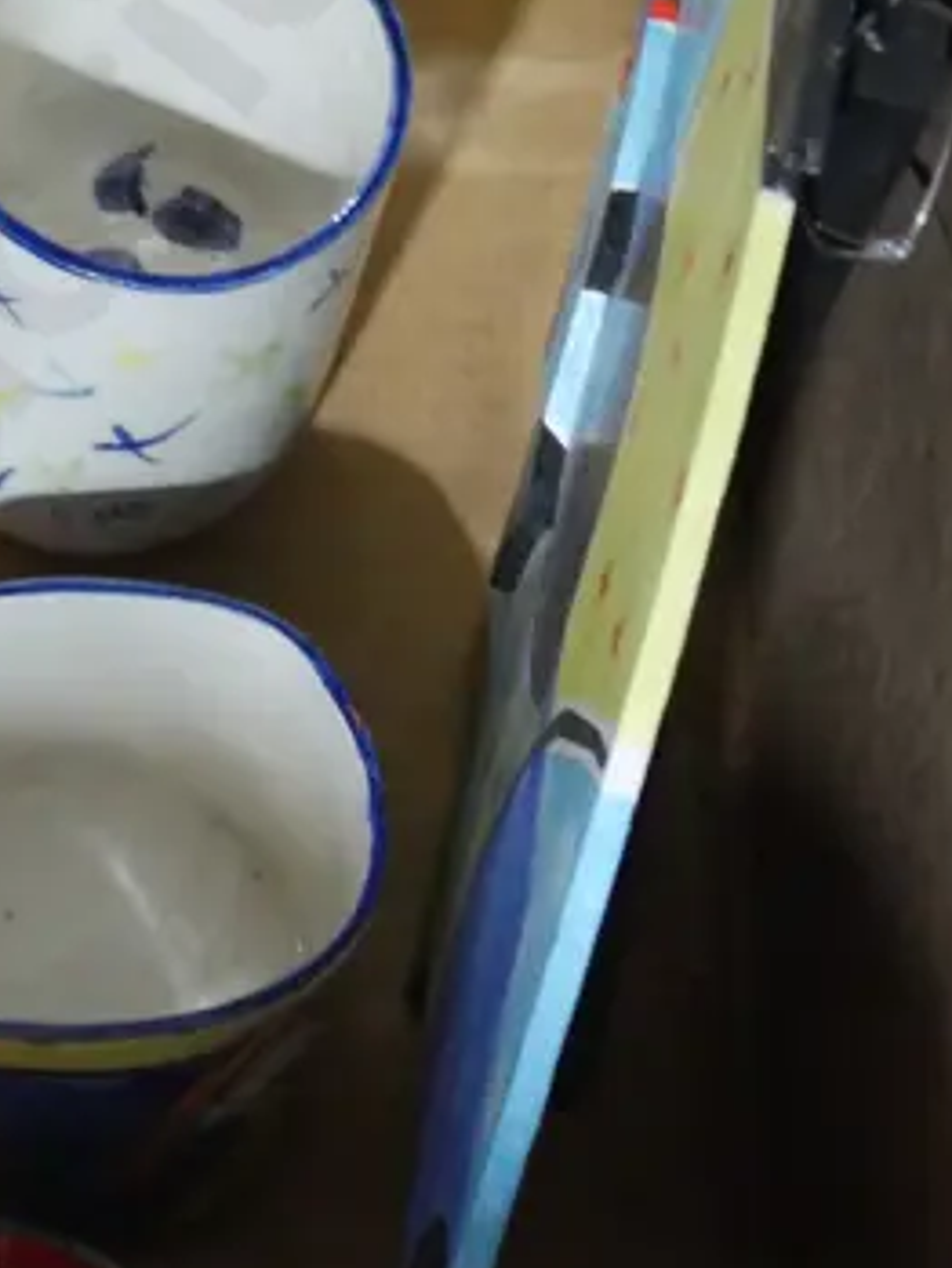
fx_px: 5167
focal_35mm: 141
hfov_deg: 10.4
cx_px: -49
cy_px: 371
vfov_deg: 14.0
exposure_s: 1/60
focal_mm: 24
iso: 3200
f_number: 5.2
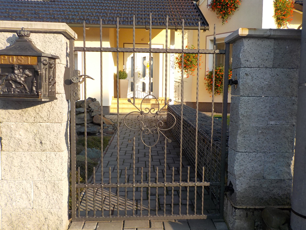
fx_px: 265
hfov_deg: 60.0
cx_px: 153
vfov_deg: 46.8
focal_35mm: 30
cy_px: 115
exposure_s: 1/500
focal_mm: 4.1
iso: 125
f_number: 3.3
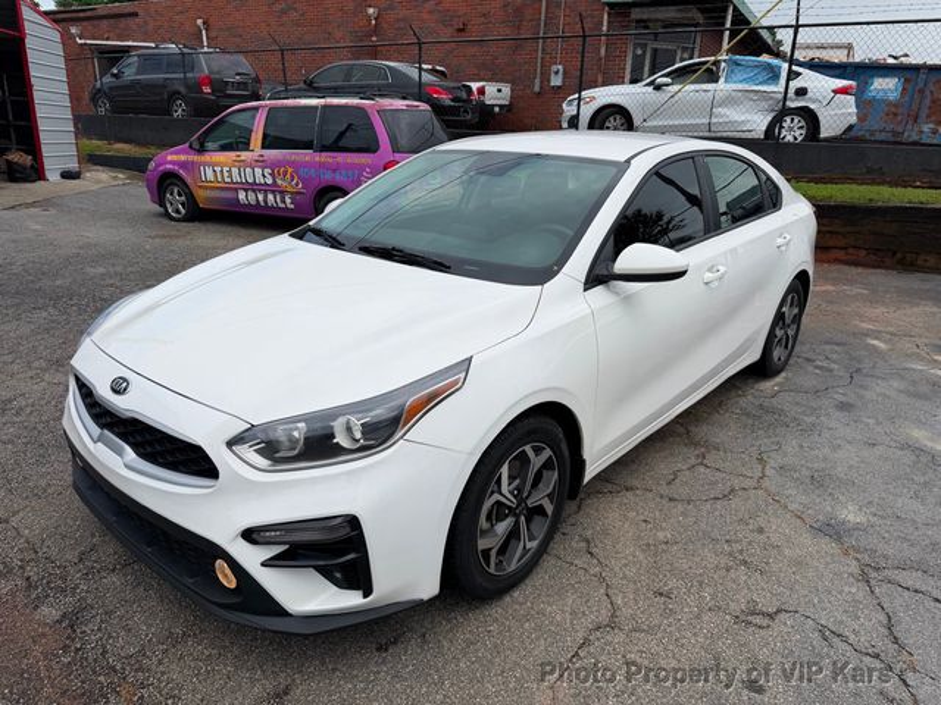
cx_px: 470
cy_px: 352
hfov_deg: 71.6
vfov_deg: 56.8
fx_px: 652
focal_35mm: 24
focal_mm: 6.76
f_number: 1.78
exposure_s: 1/6173
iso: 80
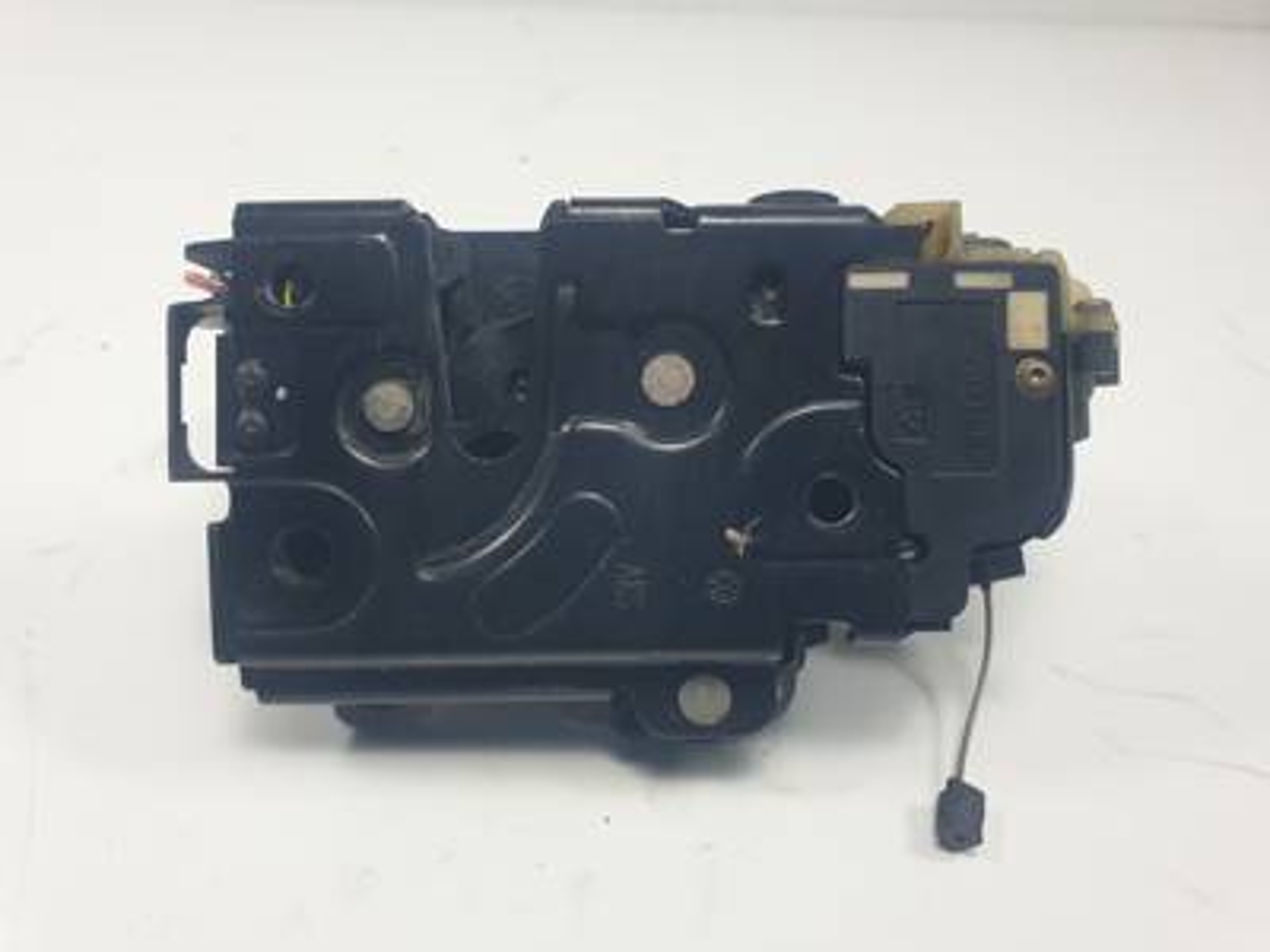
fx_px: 954
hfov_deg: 67.3
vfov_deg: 53.1
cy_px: 476
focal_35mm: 26
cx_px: 635
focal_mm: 4.3
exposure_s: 1/158
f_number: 2.4
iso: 50
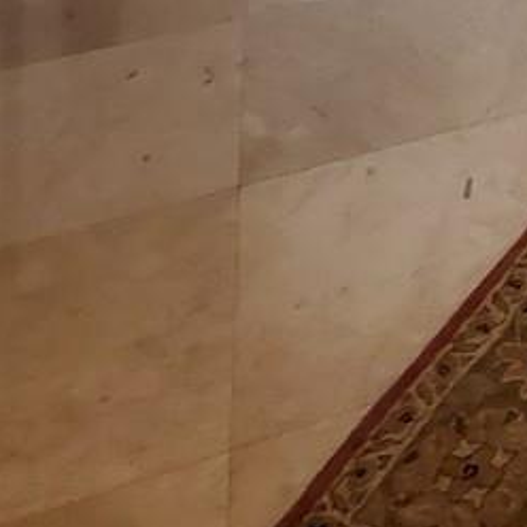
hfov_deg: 18.4
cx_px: 946
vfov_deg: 18.3
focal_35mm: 74
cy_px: -427
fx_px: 1275
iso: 64
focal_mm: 1.8
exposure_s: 1/29
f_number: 2.2
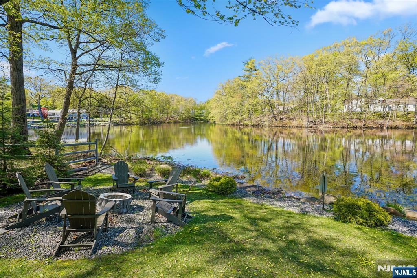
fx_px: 185
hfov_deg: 96.8
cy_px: 139
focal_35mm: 16
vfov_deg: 73.7
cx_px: 208
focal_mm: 16
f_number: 6.3
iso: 400
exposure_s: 1/250
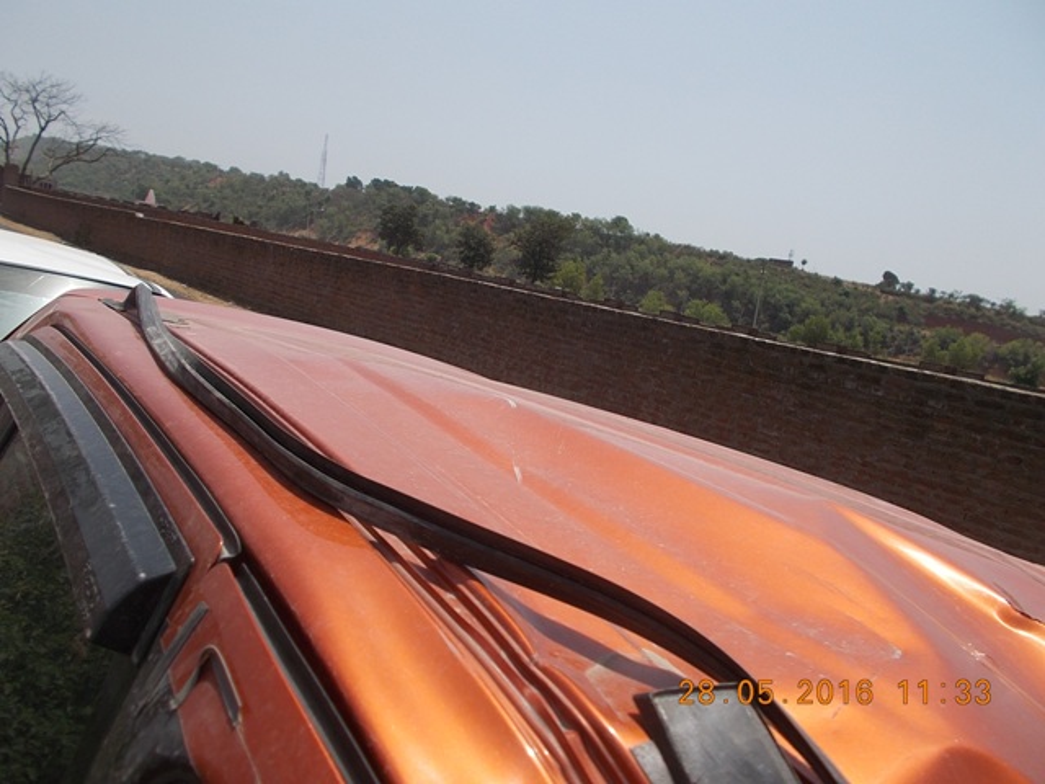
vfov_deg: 53.1
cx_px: 522
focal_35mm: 26
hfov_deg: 67.3
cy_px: 392
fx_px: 785
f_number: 3.2
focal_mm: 4.6
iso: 80
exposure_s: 1/1250
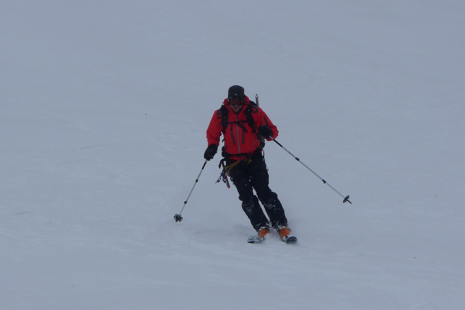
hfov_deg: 18.3
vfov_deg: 12.2
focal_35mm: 112
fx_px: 1447
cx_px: 232
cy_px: 155
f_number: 6.3
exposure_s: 1/800
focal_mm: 19.2
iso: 80
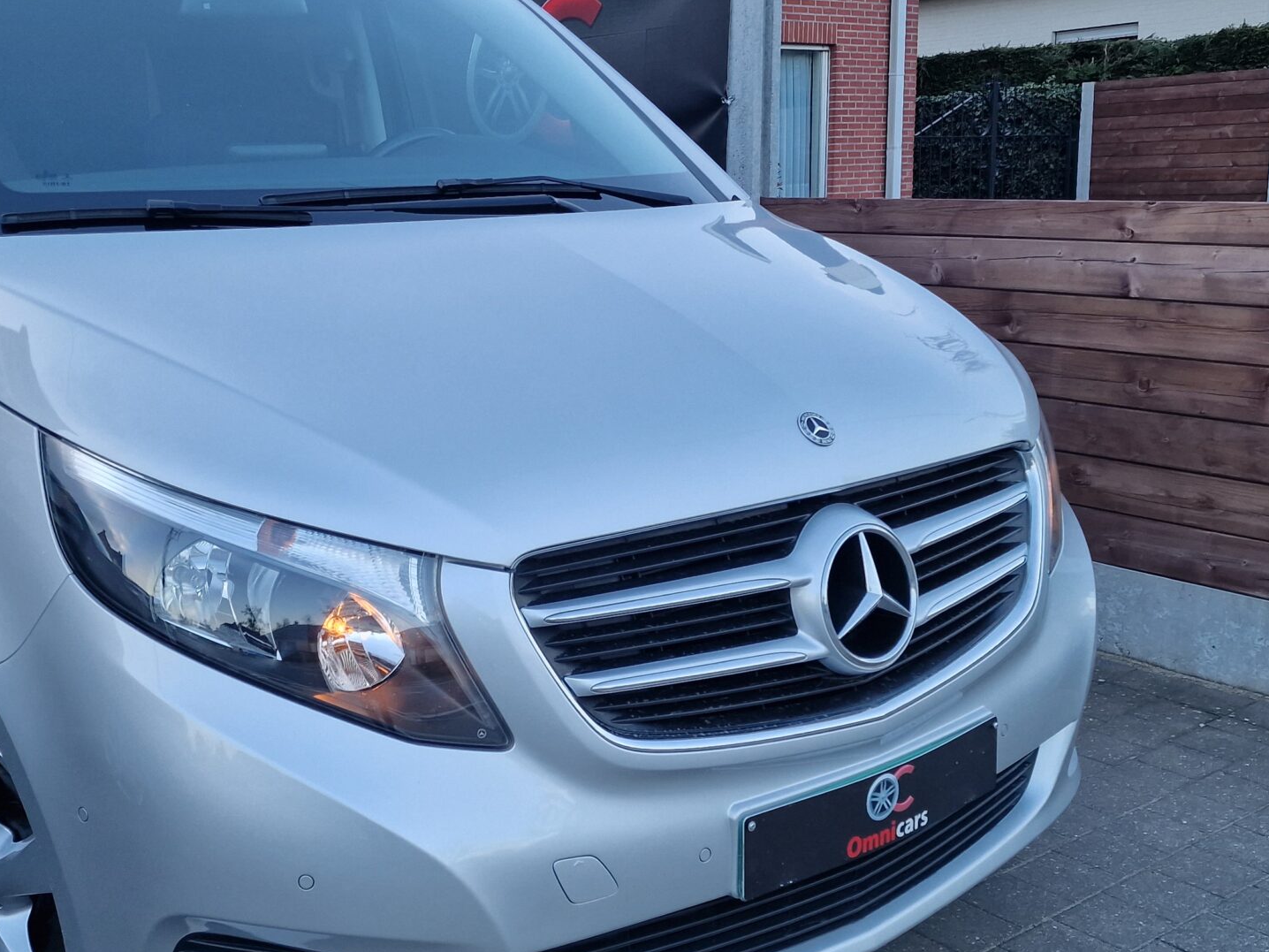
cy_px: 466
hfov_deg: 45.5
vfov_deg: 35.1
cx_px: 505
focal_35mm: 41
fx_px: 1503
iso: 80
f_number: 1.8
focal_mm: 6.4
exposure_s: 1/180
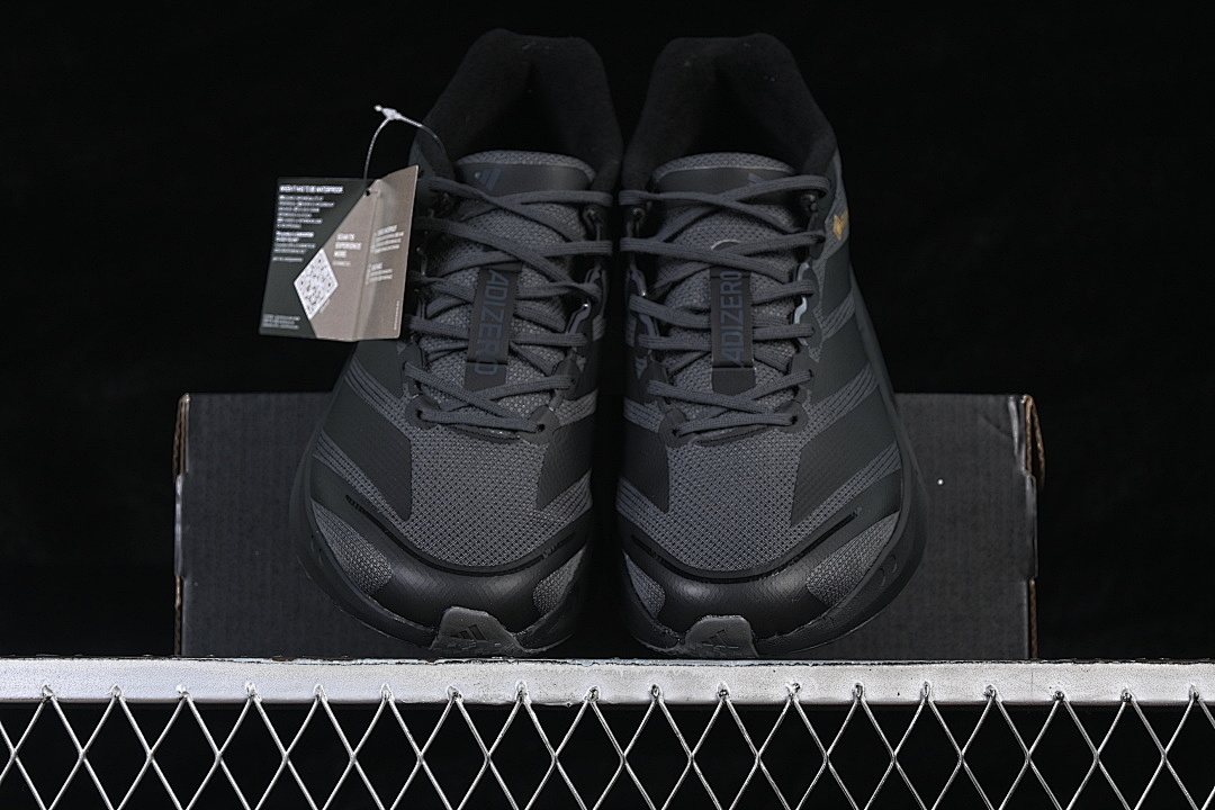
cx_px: 608
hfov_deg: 27.0
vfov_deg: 18.2
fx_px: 2531
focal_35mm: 75
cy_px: 405
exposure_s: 1/50
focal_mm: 50
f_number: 6.3
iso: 160
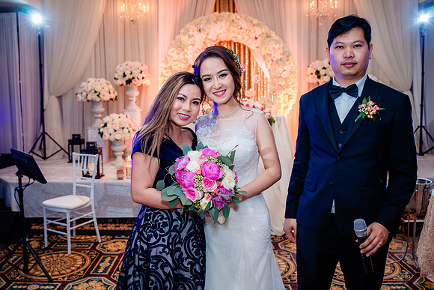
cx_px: 202
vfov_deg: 42.3
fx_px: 374
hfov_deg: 60.1
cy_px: 149
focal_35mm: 31
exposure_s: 1/160
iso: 1000
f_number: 3.5
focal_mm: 28
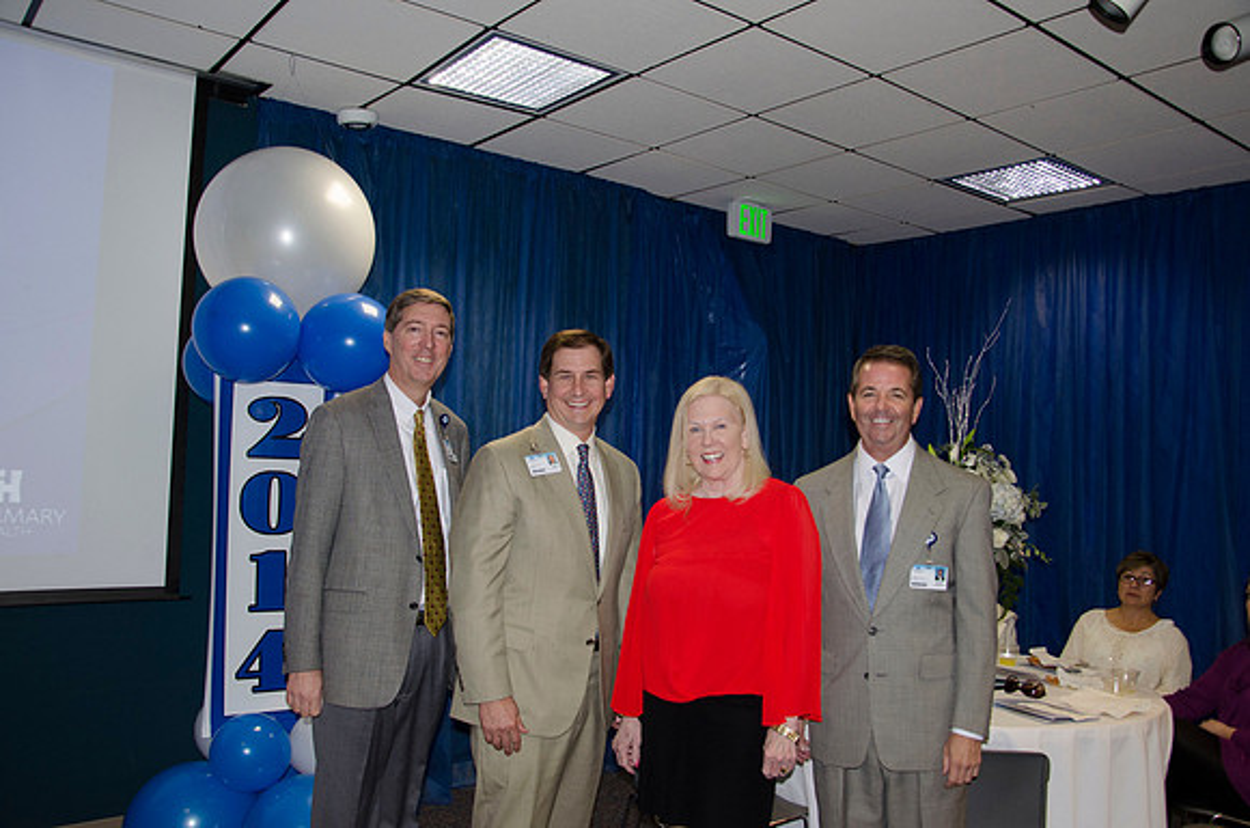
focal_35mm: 27
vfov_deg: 47.7
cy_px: 414
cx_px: 625
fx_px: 935
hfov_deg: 67.5
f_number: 4
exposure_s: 1/60
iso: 400
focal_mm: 18
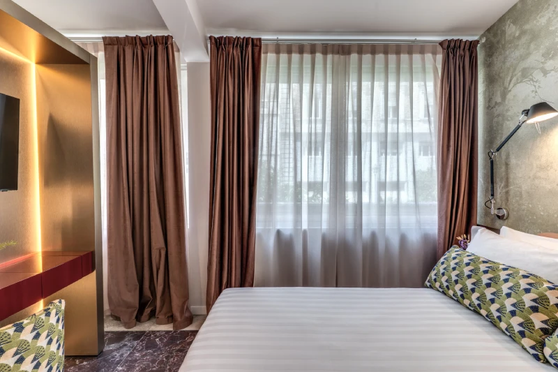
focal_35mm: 17
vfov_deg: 70.4
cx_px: 279
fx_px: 263
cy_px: 186
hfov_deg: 93.3
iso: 100
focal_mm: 17
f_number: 11
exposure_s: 1/13
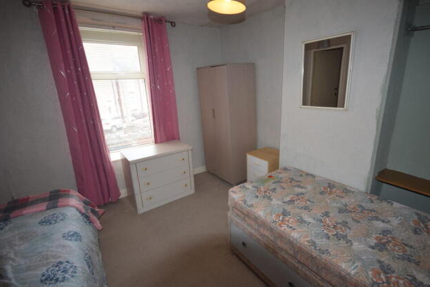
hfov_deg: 91.4
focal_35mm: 18
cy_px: 143
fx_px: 209
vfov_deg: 68.8
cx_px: 225
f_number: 4.2
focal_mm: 11
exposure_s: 1/60
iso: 800
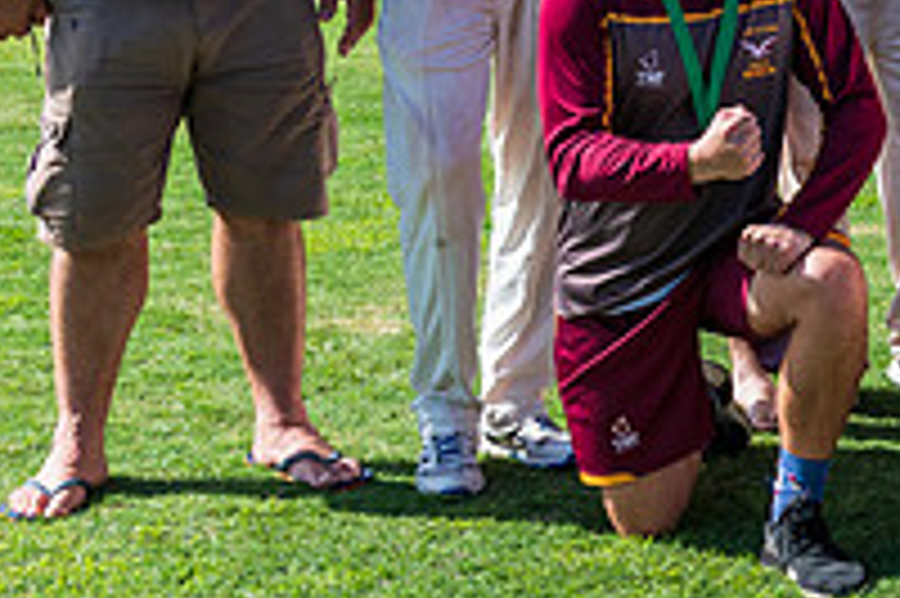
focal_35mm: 117
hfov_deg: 16.4
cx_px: 1218
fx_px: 2923
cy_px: 96
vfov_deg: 11.6
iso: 400
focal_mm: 38
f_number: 6.3
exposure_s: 1/1250
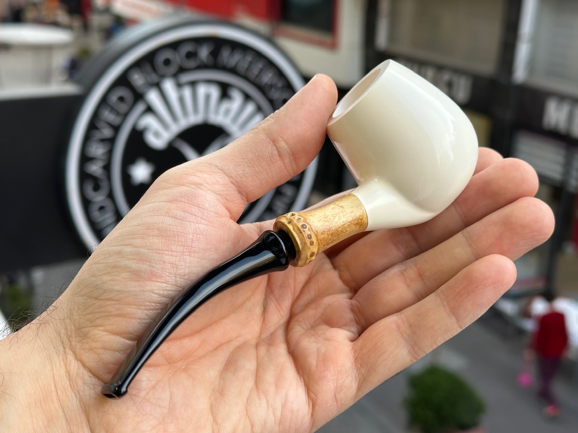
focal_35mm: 48
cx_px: 289
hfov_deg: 39.7
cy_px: 216
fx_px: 801
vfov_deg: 30.3
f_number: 1.78
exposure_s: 1/163
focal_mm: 6.86
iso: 50
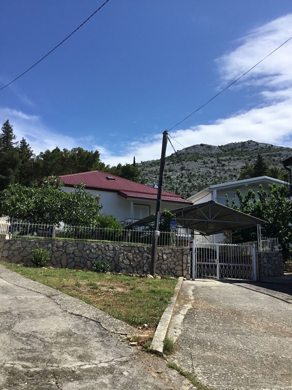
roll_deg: +0.6
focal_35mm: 31
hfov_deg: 45.4
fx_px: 349
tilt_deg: +14.4
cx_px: 146
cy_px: 195
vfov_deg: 58.4
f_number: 2.4
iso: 25
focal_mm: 3.3
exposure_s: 1/1733
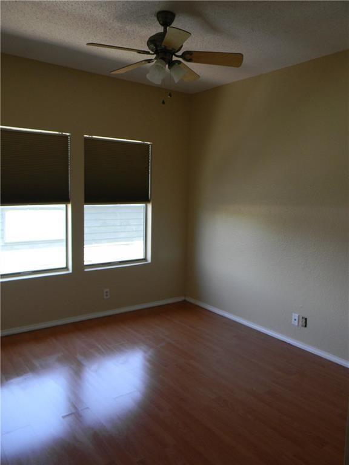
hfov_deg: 49.7
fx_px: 376
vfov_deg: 63.4
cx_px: 174
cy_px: 232
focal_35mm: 28
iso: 111
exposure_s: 1/30
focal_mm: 5
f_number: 3.5
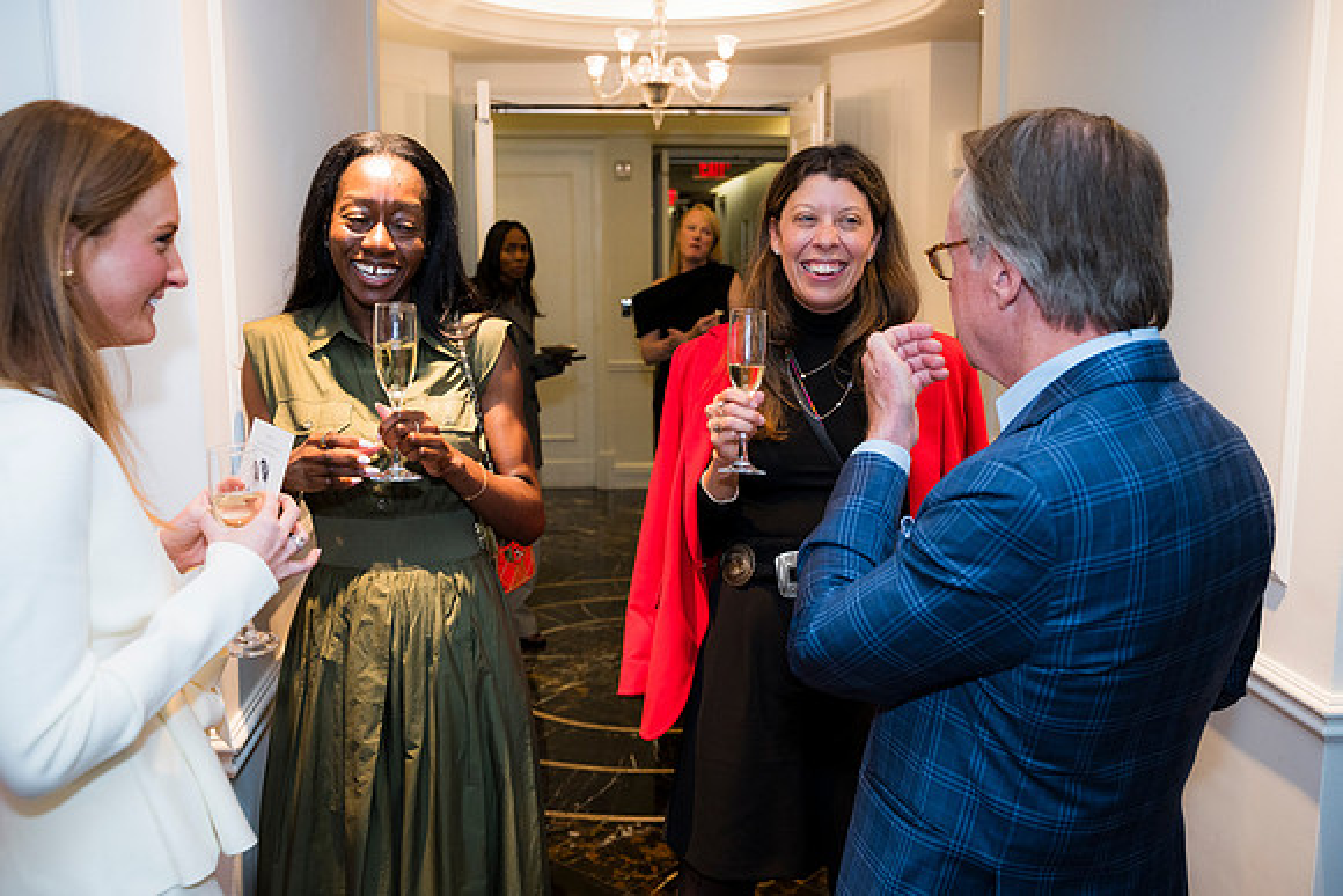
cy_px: 448
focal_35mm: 32
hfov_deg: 58.0
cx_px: 672
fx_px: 1213
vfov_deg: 40.6
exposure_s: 1/125
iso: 1250
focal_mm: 32.5
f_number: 4
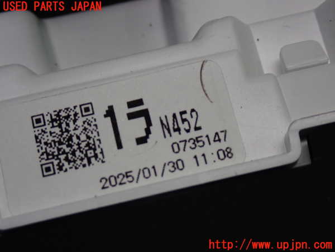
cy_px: 126
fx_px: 745
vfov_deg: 19.1
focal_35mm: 77
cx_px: 168
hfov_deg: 25.3
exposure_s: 1/80
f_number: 4.1
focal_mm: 13.65
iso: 200
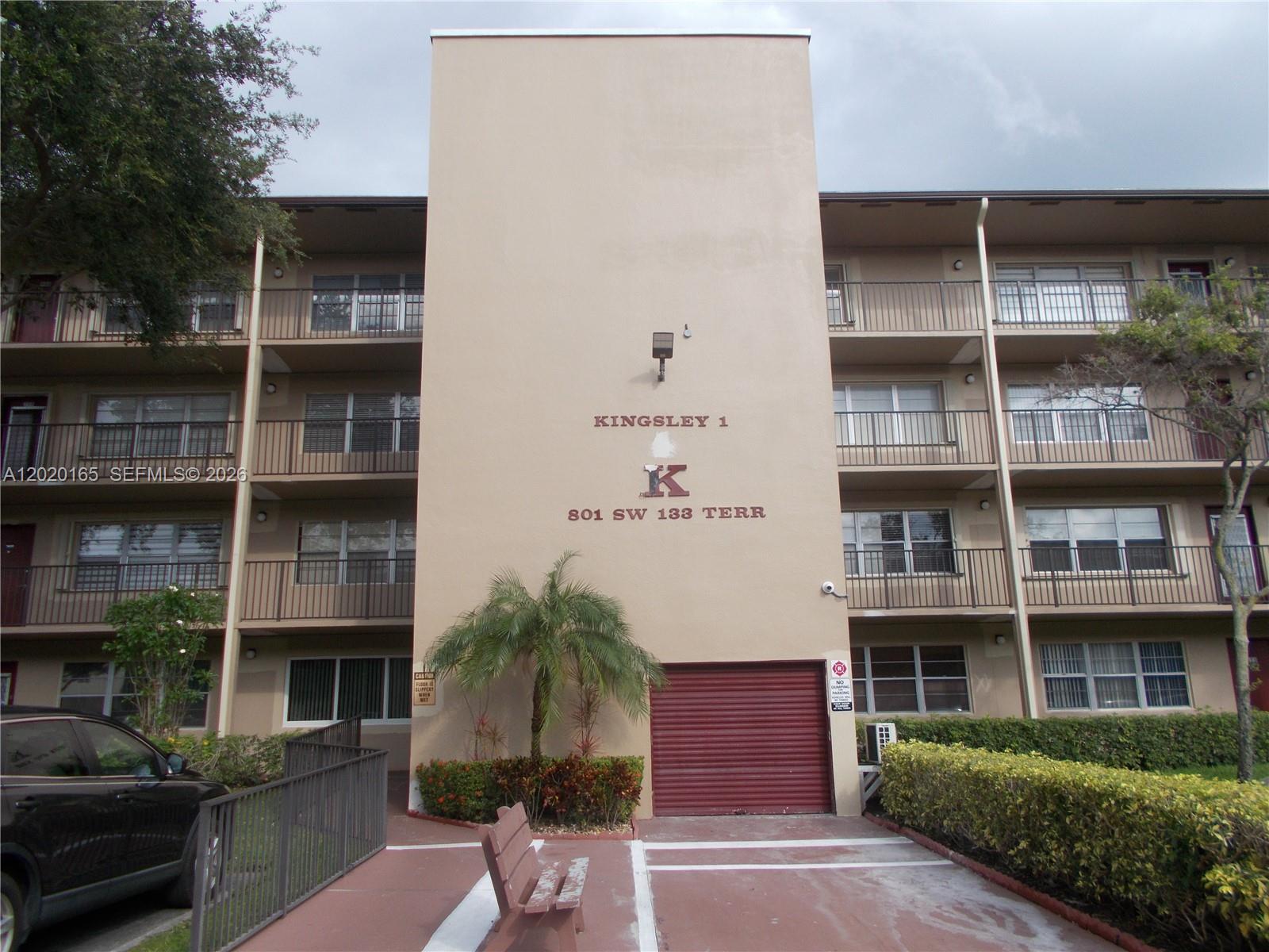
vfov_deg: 53.1
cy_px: 476
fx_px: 953
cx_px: 634
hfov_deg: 67.3
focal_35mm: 26
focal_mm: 4.6
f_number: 3.2
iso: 80
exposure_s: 1/400
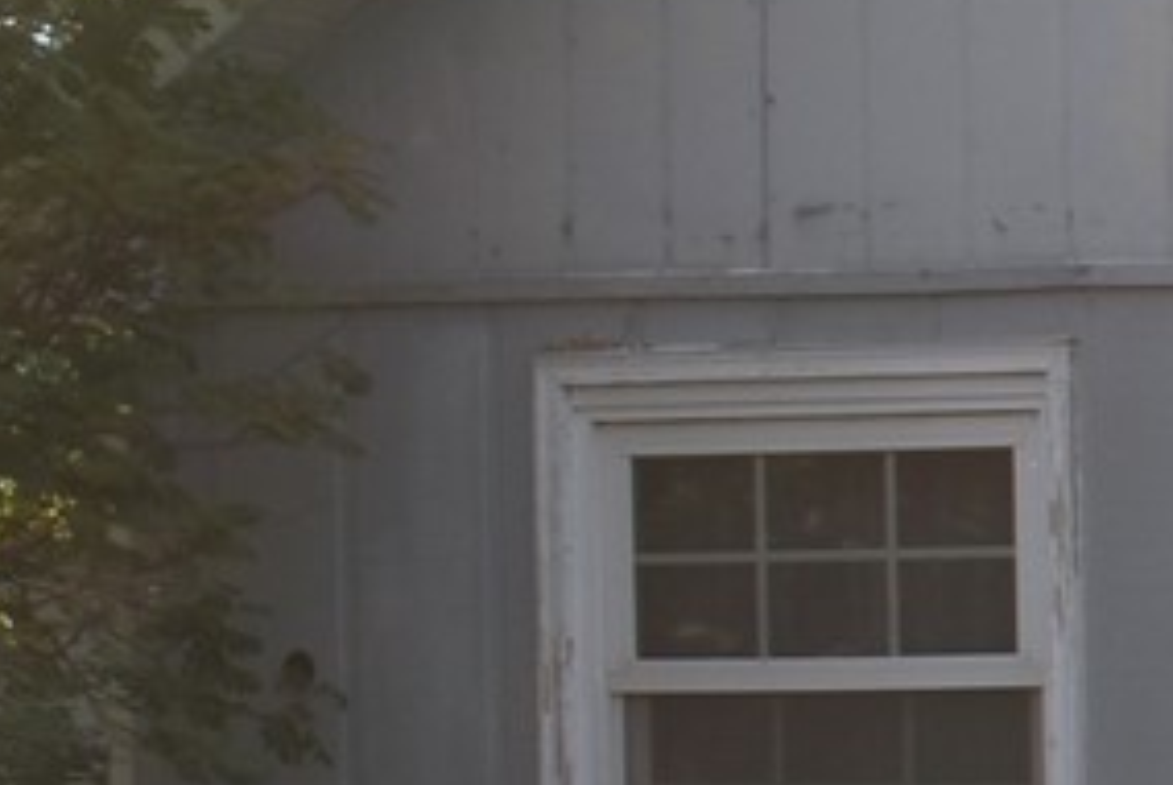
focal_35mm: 275
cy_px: 1211
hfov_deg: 6.6
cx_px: 3973
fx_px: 8969
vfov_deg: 5.0
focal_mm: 24
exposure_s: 1/200
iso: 100
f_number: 7.1
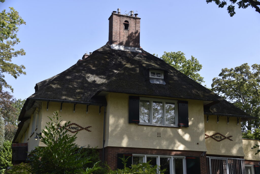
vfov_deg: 25.8
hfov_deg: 37.8
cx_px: 130
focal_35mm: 52
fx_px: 379
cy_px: 87
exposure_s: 1/250
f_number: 5.6
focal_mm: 35
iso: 100
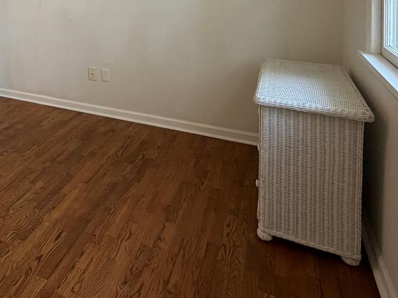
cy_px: -4
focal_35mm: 32
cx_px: 59
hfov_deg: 51.8
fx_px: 368
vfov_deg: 38.8
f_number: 2.2
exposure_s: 1/60
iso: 250
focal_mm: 2.22
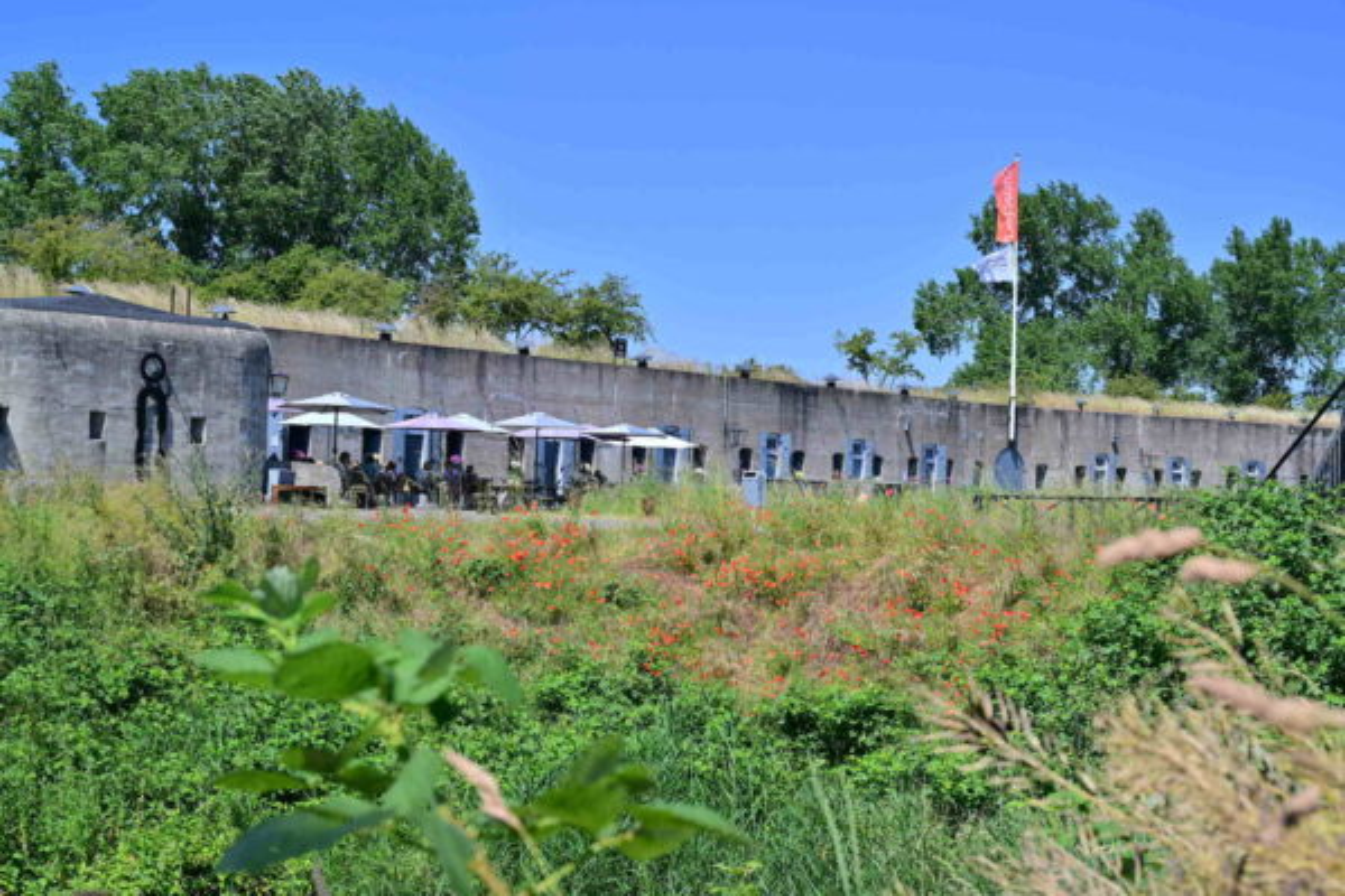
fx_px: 1943
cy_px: 448
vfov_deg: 26.0
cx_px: 672
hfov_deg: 38.2
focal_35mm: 52
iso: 64
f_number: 8
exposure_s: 1/320
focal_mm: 52
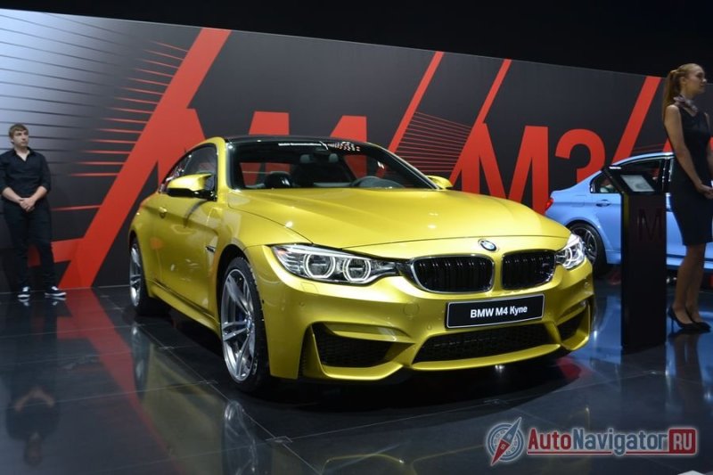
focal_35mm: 36
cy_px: 238
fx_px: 713
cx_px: 356
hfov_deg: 53.1
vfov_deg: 36.9
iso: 400
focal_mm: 24
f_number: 5
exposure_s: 1/100
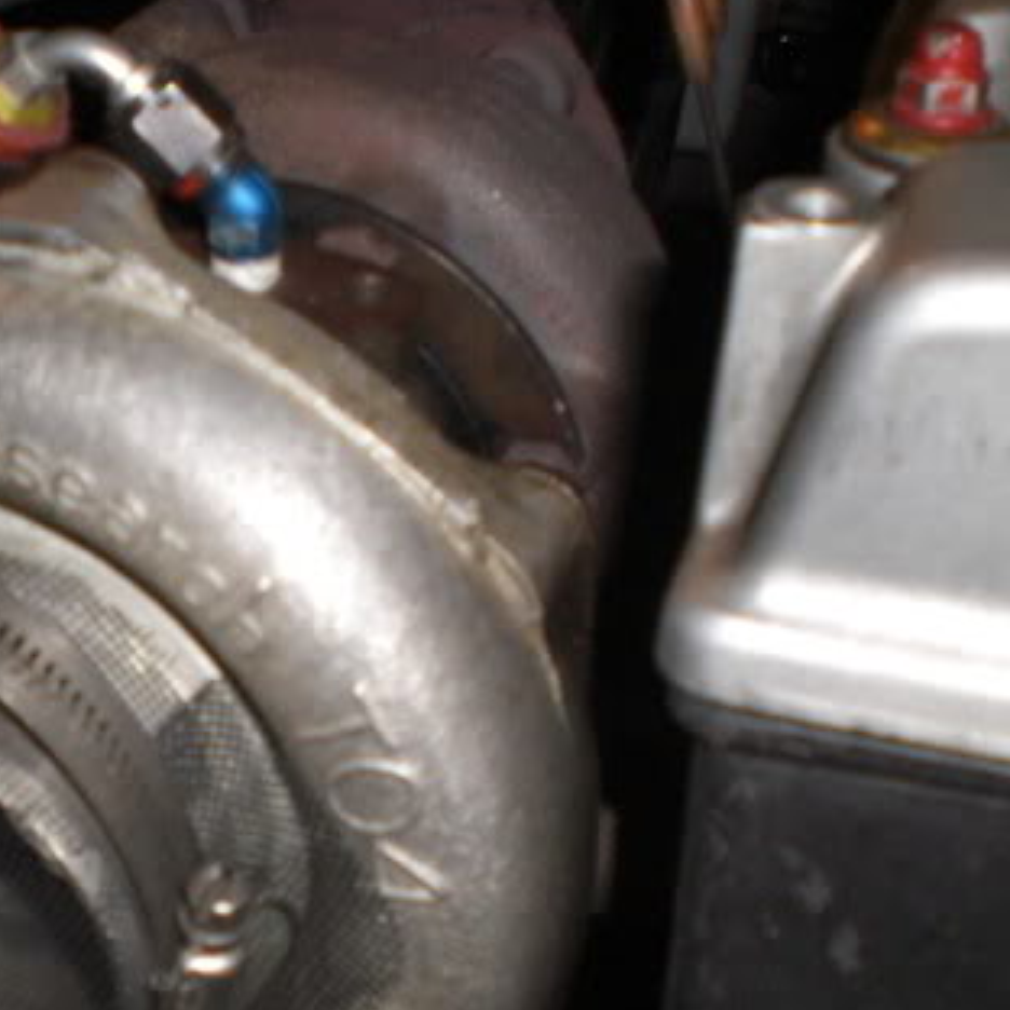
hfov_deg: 24.6
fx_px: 2278
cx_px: 185
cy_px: 628
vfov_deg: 24.9
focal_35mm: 69
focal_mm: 6.3
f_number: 3.1
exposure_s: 1/60
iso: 200
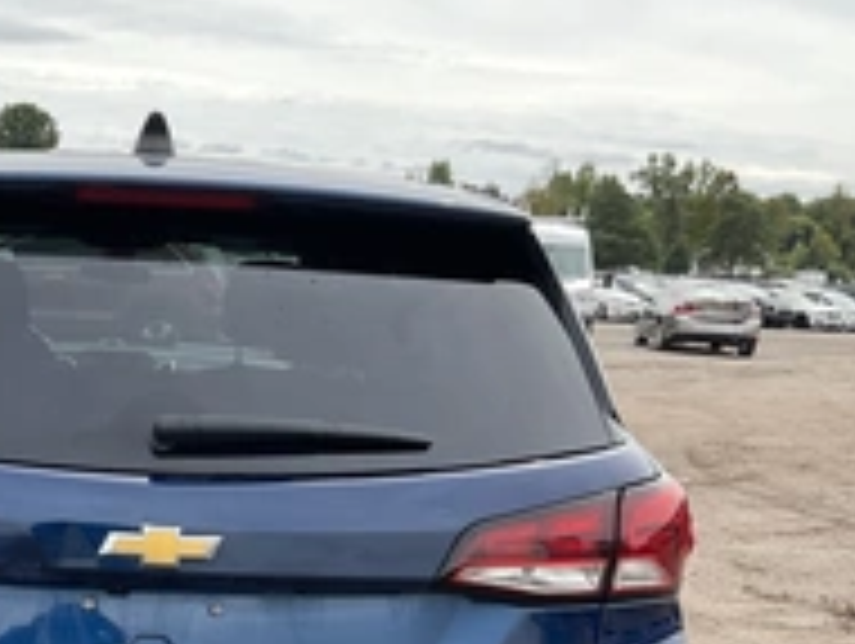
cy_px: 549
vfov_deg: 23.6
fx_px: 1509
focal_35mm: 61
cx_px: 112
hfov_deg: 30.5
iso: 25
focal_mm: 3
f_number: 1.8
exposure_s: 1/1195
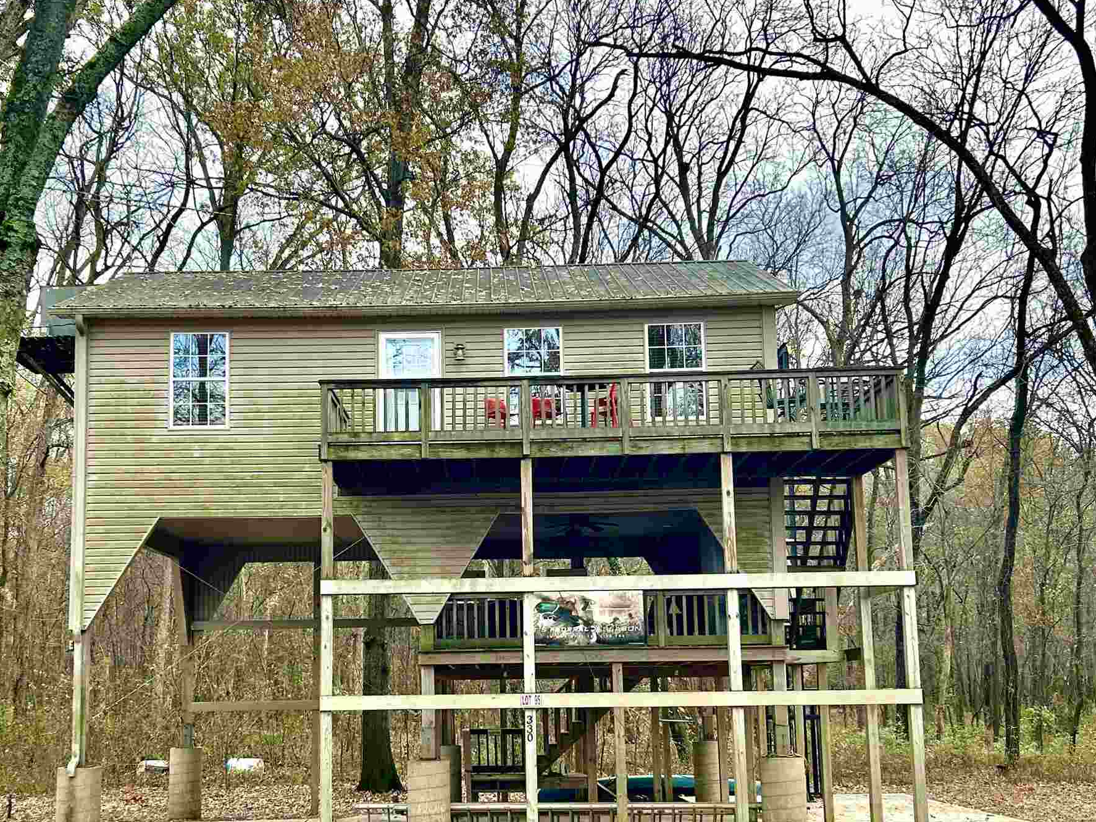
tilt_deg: +7.6
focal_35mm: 45
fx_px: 1425
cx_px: 451
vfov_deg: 32.1
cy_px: 487
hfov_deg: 41.9
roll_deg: +0.3
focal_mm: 5.7
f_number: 1.5
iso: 50
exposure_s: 1/1209
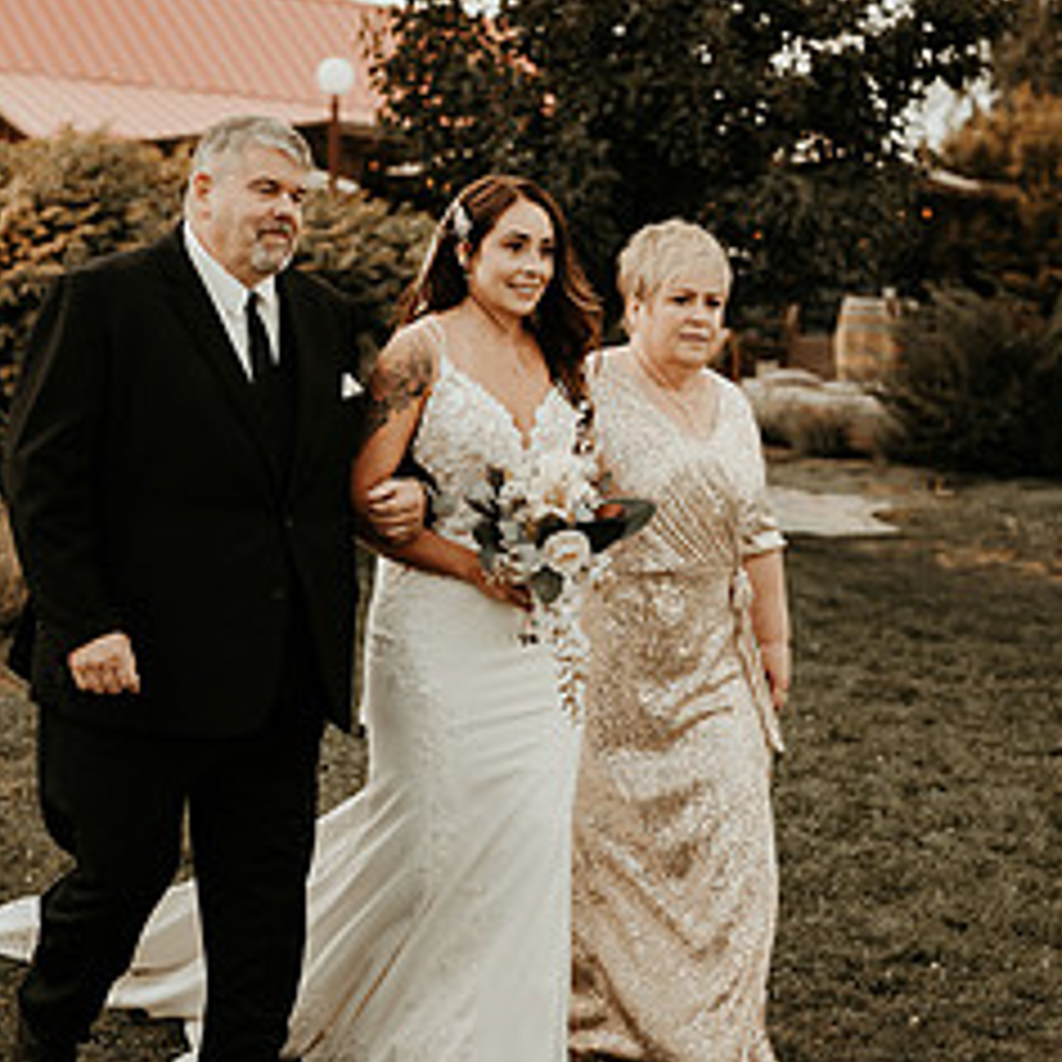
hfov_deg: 21.4
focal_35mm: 81
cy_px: 495
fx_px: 2811
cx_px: 540
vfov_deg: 21.4
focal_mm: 50
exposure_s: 1/500
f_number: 2.8
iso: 100
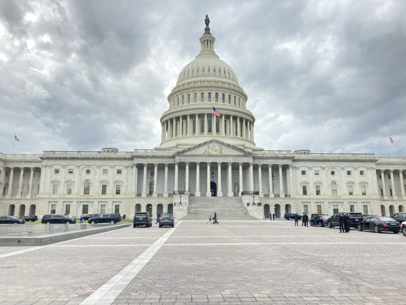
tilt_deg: +11.3
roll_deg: -0.7
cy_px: 152
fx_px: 328
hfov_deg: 63.4
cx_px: 203
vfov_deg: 49.7
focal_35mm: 28
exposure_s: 1/489
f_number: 1.8
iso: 20
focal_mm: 3.99
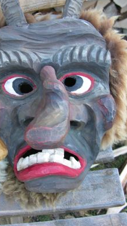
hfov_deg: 30.2
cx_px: 42
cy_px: 113
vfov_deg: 51.6
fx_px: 233
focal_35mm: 39
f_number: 2.8
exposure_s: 1/7.3
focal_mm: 8.9
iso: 50
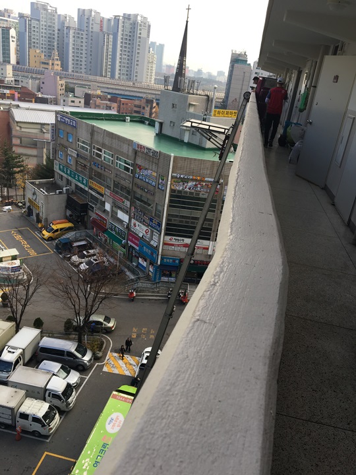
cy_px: 238
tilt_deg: -21.4
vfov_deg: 61.7
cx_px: 178
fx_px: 398
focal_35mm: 29
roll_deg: -8.3
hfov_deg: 48.2
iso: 25
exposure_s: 1/247
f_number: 2.2
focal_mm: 4.15
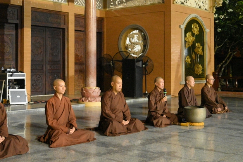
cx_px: 98
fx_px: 357
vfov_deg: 25.4
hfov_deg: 37.4
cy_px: 61
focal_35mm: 53
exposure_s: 1/80
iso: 20000
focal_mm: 34
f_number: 4
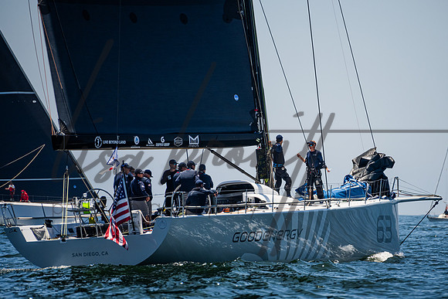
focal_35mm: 479
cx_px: 260
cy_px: 150
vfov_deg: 2.9
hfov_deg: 4.3
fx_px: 5963
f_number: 8
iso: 400
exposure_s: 1/1600
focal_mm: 400
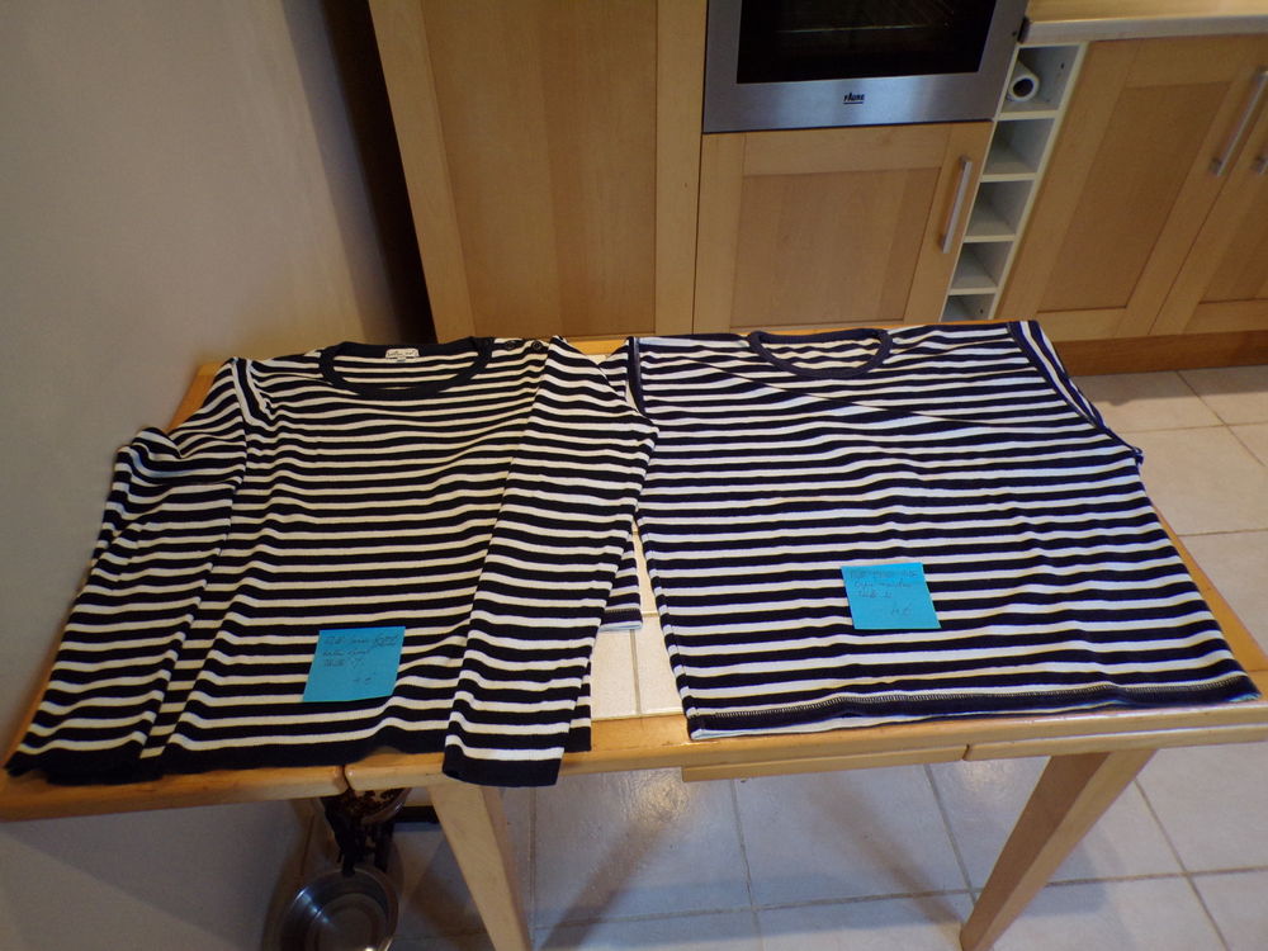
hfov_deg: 71.6
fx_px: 879
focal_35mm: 24
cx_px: 634
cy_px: 476
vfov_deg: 56.8
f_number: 3
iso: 177
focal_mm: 4.3
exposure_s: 1/34
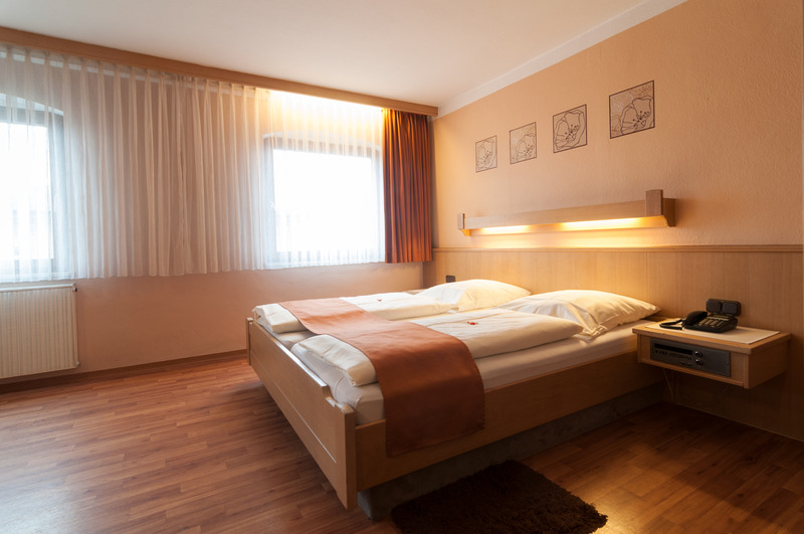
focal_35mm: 16
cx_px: 402
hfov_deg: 95.1
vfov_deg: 71.9
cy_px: 267
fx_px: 368
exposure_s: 1/5
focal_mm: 11
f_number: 5
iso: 200
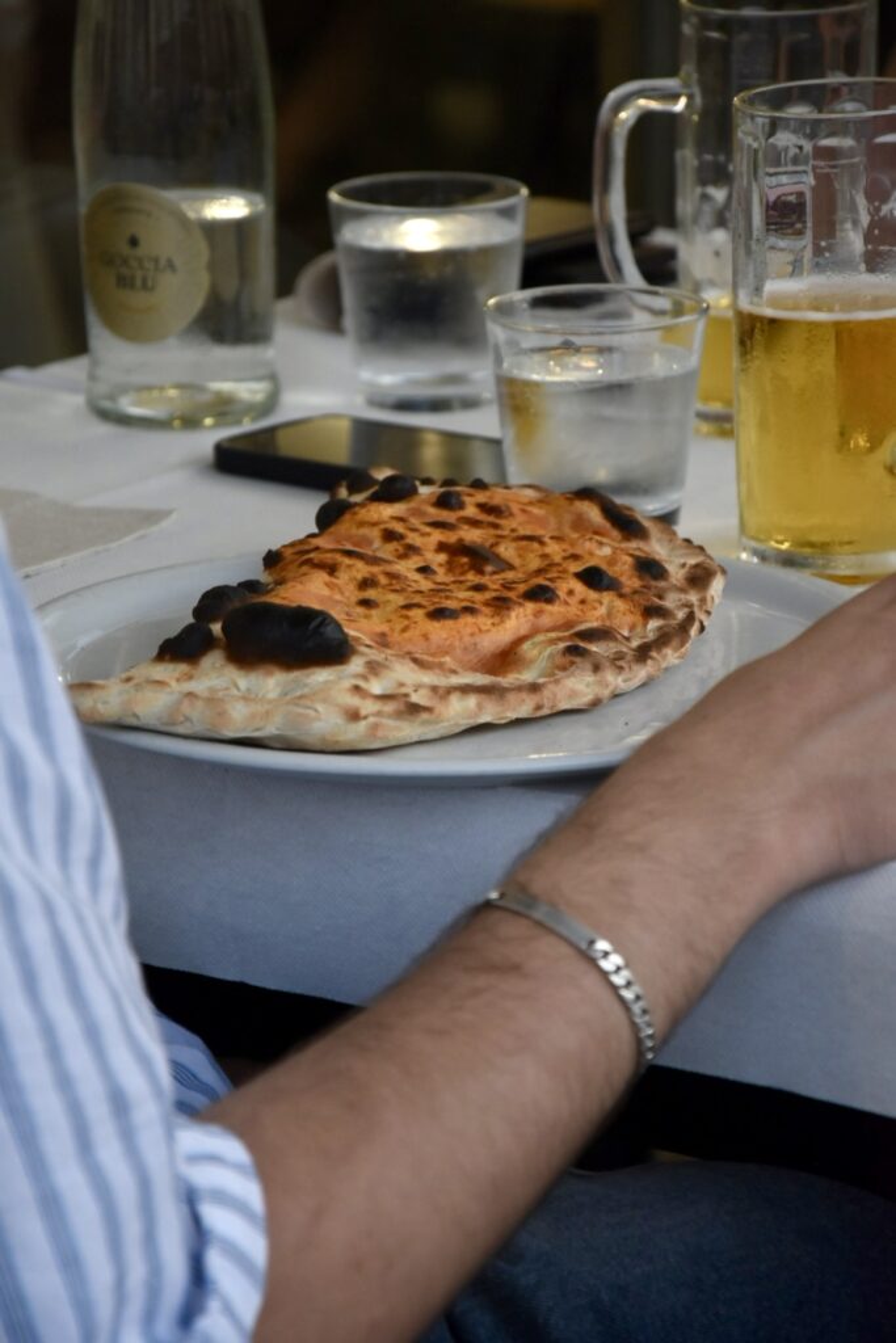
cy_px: 672
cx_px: 448
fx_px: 5878
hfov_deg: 8.7
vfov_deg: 13.0
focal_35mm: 158
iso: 1000
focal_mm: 105
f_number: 5.6
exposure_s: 1/60
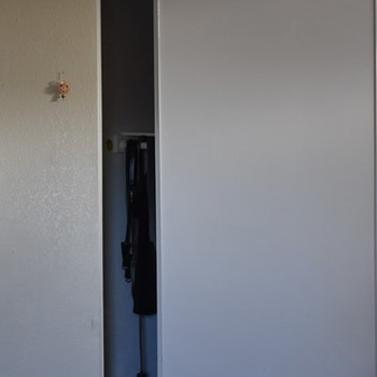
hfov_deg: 22.1
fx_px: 964
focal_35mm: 78
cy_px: 218
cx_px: 180
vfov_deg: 22.1
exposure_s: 1/160
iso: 800
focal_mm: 21
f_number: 3.8
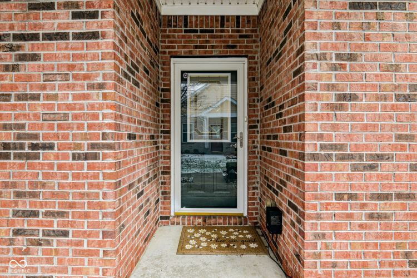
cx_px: 208
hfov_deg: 96.7
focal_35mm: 16
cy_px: 139
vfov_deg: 73.7
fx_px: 185
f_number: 8
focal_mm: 16
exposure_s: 1/80
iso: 100
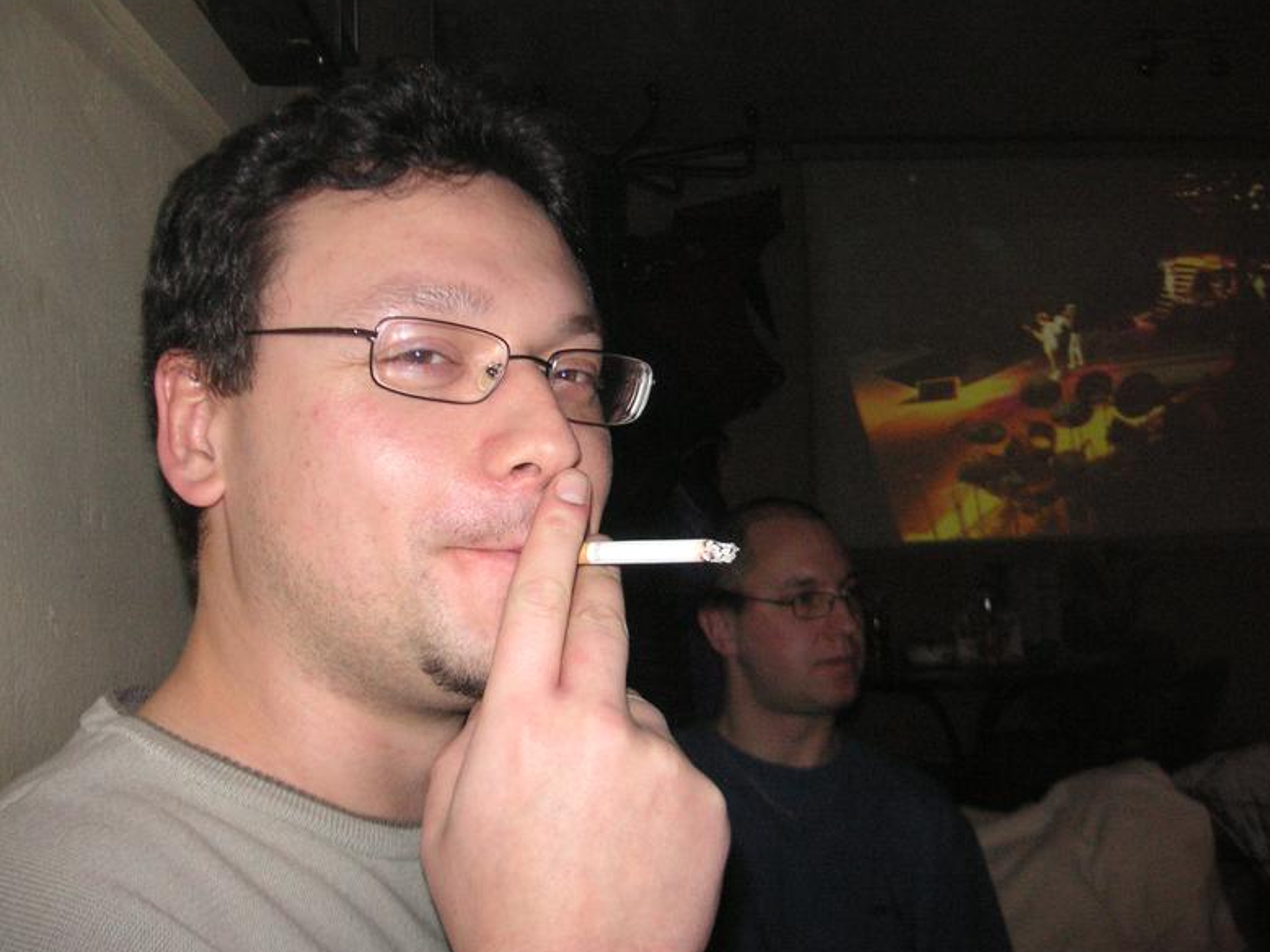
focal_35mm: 38
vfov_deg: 37.7
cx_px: 626
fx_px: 1394
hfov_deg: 49.0
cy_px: 474
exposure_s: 1/45
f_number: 2.8
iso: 160
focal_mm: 6.1
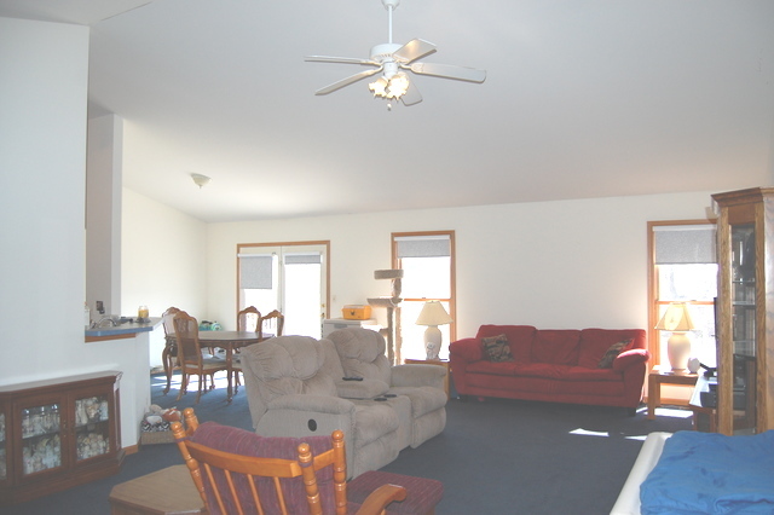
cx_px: 387
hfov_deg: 67.4
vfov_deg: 47.9
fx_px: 580
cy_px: 258
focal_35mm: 27
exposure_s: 1/500
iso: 400
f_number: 4
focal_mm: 18
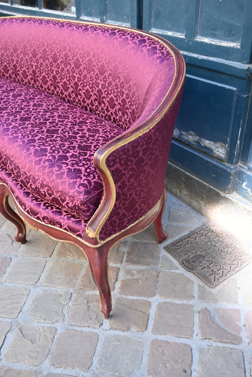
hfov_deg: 39.1
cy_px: 188
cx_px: 126
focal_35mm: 34
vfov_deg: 56.1
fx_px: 354
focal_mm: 22.5
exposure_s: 1/60
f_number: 3.8
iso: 100
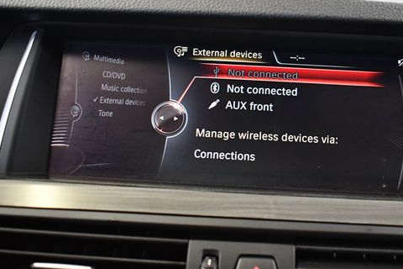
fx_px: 537
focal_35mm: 48
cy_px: 120
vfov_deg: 28.1
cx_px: 243
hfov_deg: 40.9
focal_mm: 24
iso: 3600
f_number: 3.8
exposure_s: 1/60
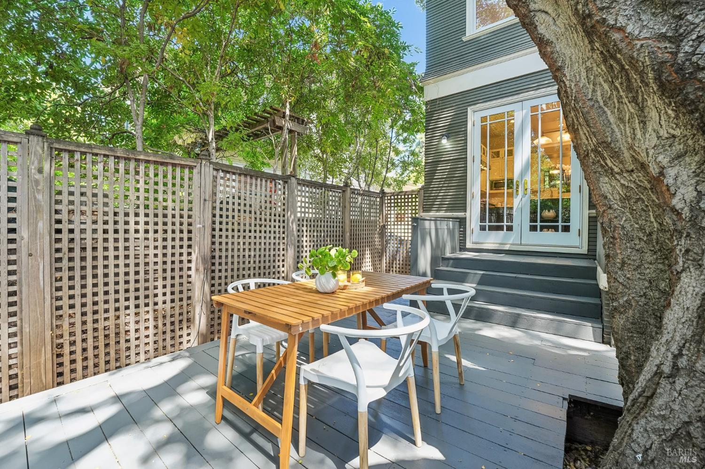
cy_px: 234
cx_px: 352
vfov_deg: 81.2
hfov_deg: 104.3
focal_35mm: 14
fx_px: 274
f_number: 8
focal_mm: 14
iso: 640
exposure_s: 1/20
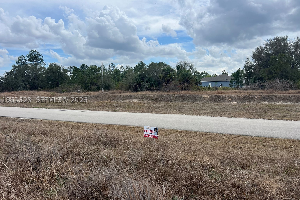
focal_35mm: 28
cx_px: 147
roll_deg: +0.3
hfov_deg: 65.5
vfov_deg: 46.4
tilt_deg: -3.6
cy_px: 100
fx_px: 233
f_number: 1.5
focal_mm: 5.7
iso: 50
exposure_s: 1/4831
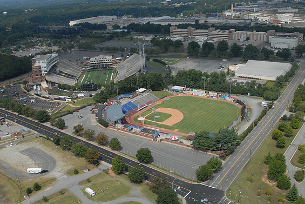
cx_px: 150
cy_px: 101
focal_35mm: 37
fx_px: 314
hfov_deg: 51.9
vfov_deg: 36.0
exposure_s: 1/640
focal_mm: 24
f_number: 13
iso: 400
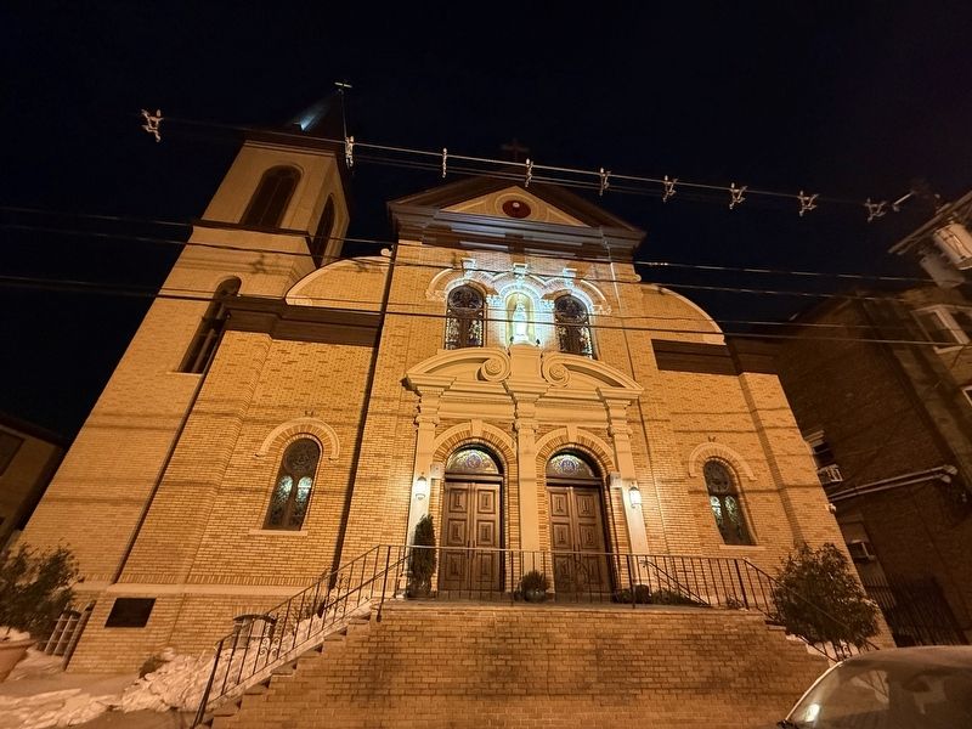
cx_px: 486
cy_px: 364
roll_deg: -1.7
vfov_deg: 85.7
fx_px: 393
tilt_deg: +31.7
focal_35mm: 14
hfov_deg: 102.1
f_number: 2.2
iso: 500
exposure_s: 1/60
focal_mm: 2.22
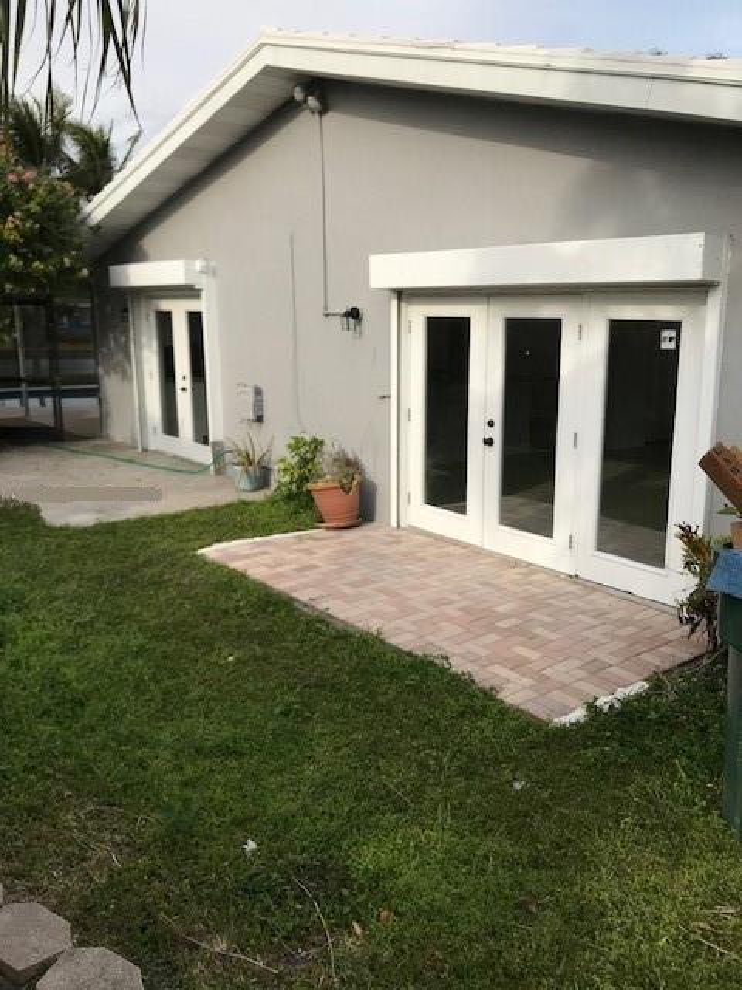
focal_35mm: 28
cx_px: 371
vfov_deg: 63.4
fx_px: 800
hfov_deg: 49.7
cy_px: 495
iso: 20
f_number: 1.8
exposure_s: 1/1773
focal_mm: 3.99
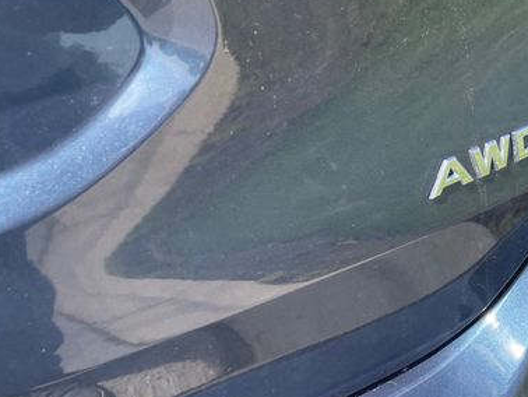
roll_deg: -0.5
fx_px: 672
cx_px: 430
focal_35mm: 44
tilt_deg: -33.1
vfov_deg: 32.5
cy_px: 116
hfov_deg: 40.9
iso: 50
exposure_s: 1/1531
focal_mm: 4.2
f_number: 1.6
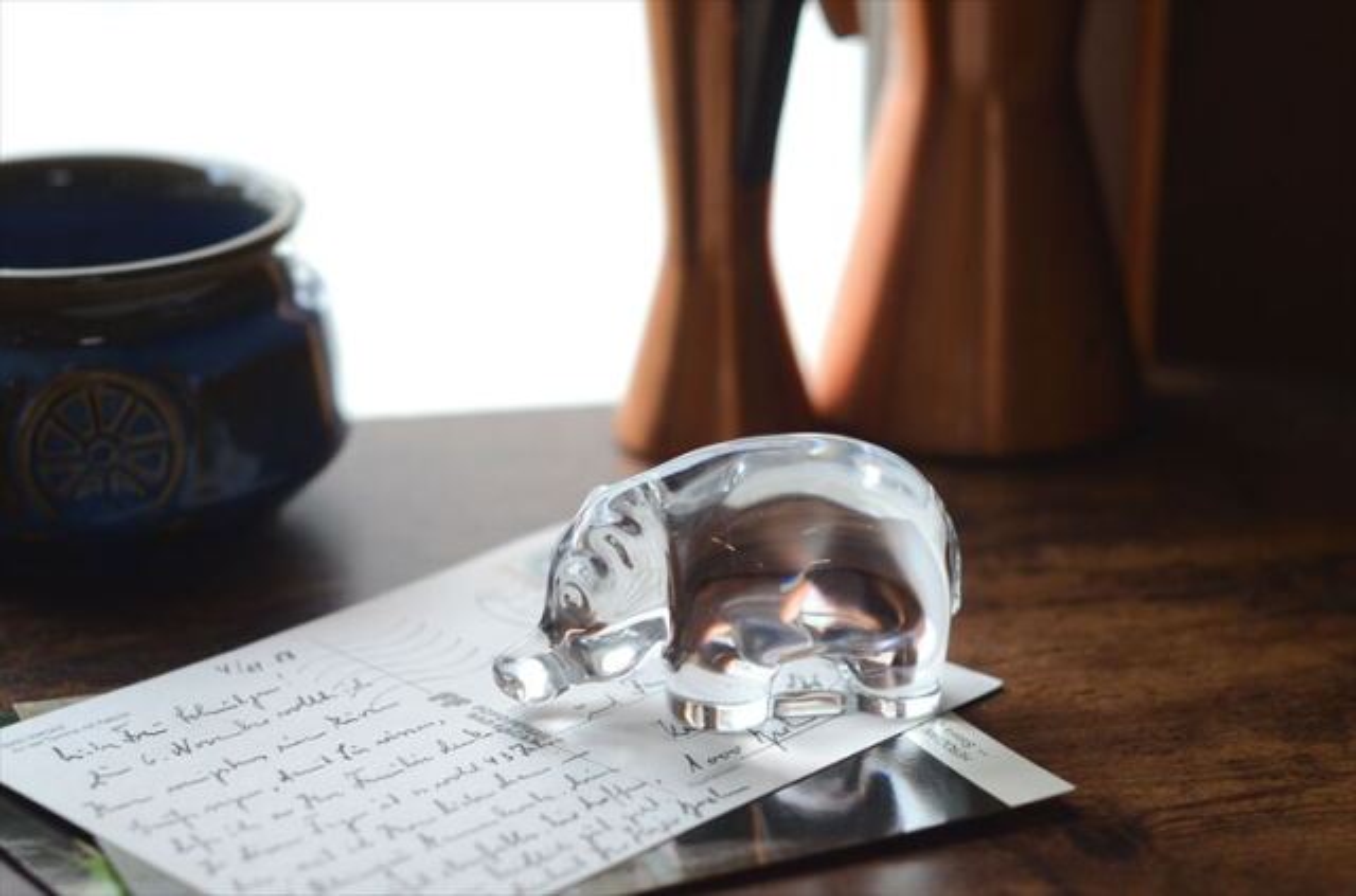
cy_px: 448
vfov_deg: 18.1
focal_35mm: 75
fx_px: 2817
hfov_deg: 27.1
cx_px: 678
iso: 640
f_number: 3.2
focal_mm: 50
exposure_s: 1/400
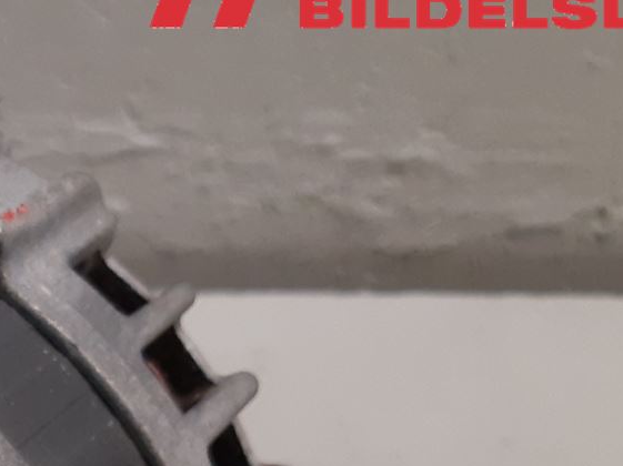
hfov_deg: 18.4
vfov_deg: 14.5
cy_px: 692
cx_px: -305
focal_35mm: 95
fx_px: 1709
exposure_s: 1/50
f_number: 1.7
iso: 125
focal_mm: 3.93
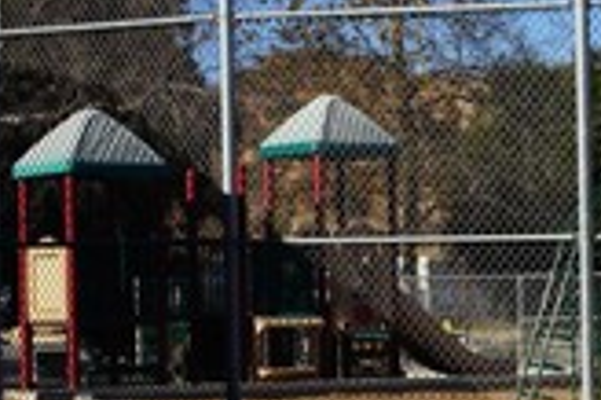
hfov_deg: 14.5
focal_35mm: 137
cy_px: 301
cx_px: 729
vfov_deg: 10.0
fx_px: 2285
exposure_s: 1/800
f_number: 4.5
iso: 100
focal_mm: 35
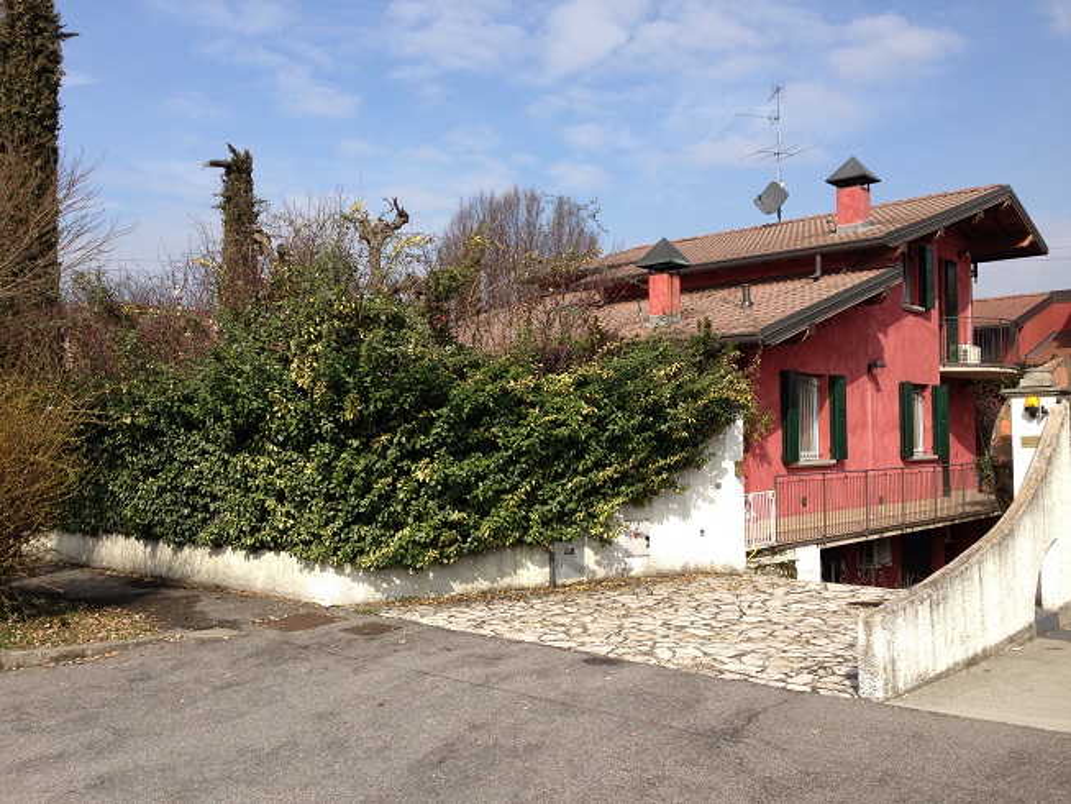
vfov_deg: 43.0
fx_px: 1021
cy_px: 402
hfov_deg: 55.3
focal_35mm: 33
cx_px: 536
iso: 50
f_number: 2.4
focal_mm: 4.13
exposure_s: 1/1178
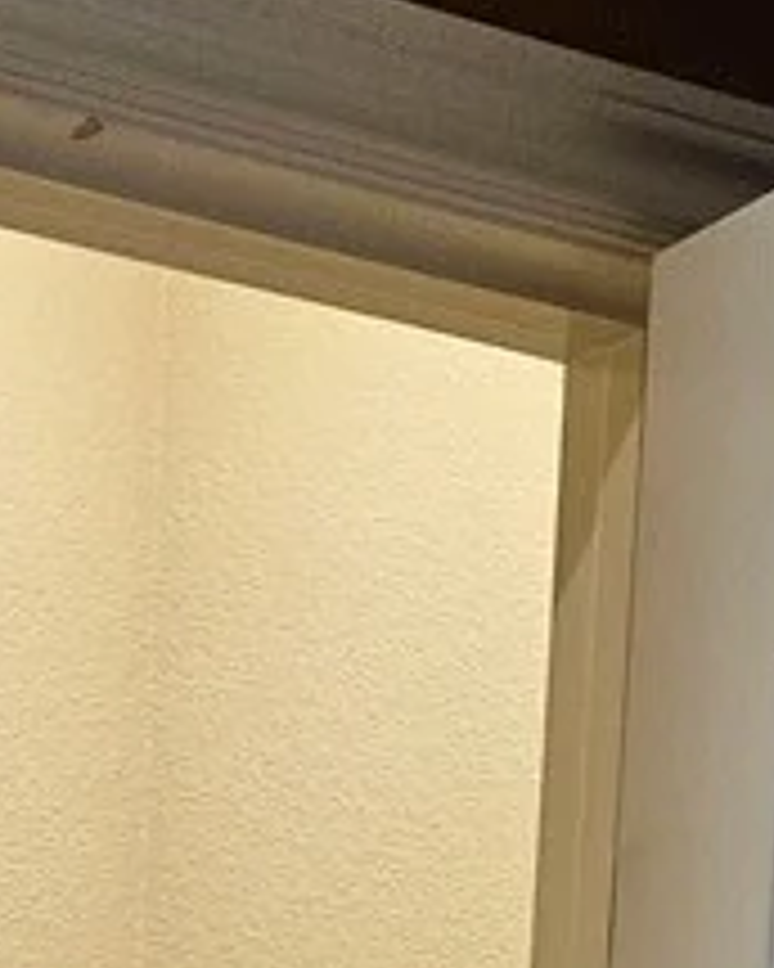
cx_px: 14
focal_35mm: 107
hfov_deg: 14.2
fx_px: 3064
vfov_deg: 14.5
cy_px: 2008
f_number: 1.8
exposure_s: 1/120
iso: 320
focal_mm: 5.4
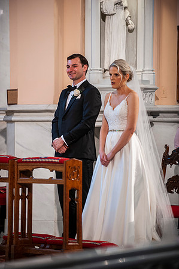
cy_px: 134
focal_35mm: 180
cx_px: 90
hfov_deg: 7.6
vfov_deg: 11.4
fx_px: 1346
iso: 1600
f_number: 2.8
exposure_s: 1/100
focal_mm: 180
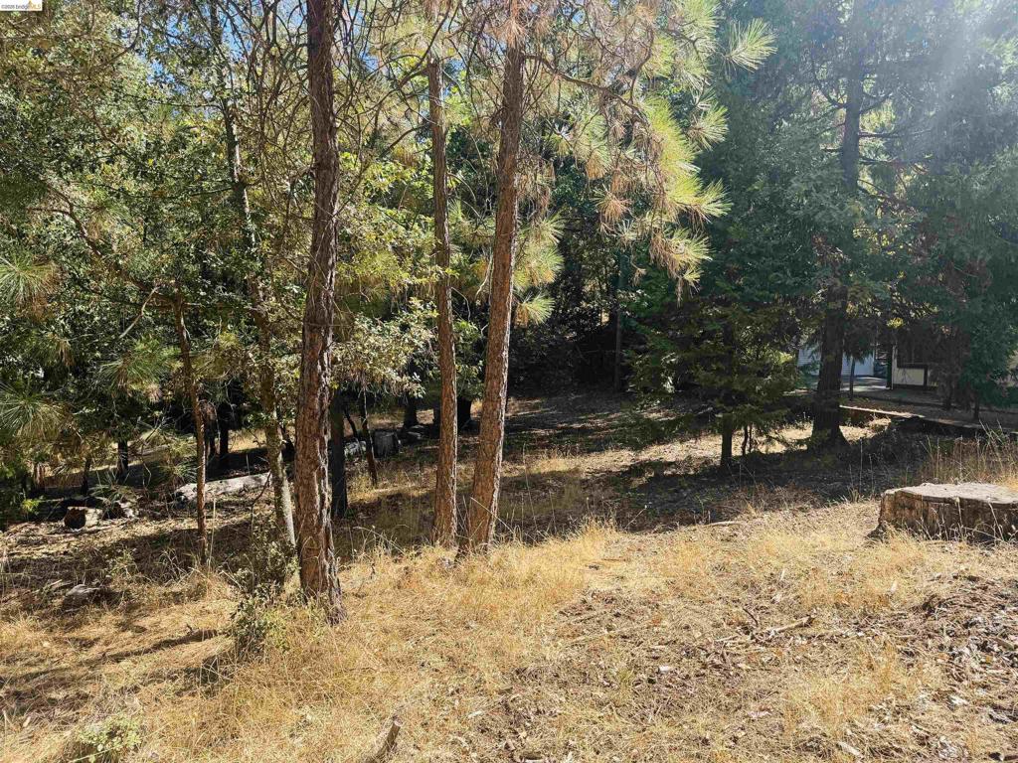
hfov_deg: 71.6
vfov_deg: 56.8
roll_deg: -1.4
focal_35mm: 24
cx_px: 509
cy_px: 382
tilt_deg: -3.2
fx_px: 706
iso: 80
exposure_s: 1/1059
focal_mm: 6.76
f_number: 1.78
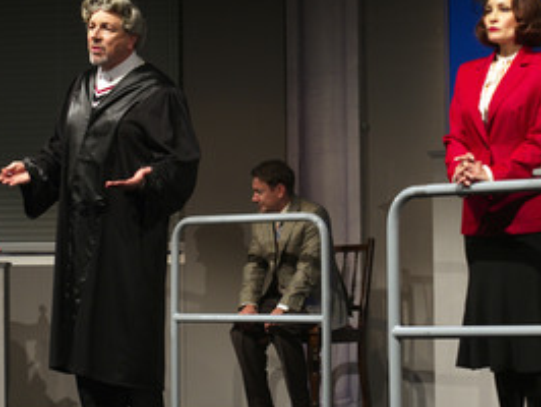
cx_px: 284
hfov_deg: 17.2
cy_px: 197
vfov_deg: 13.0
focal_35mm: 114
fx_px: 1783
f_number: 4
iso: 1600
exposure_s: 1/250
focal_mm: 70
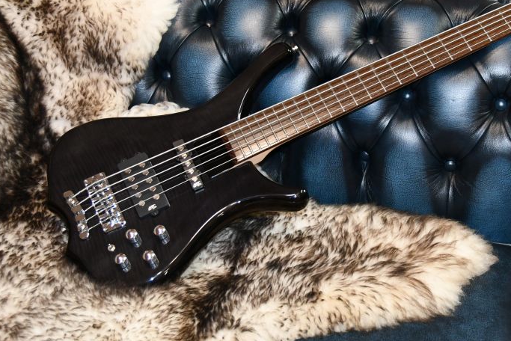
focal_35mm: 63
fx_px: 895
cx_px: 367
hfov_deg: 31.4
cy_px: 120
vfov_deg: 21.5
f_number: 4
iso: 1000
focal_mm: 28
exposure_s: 1/60
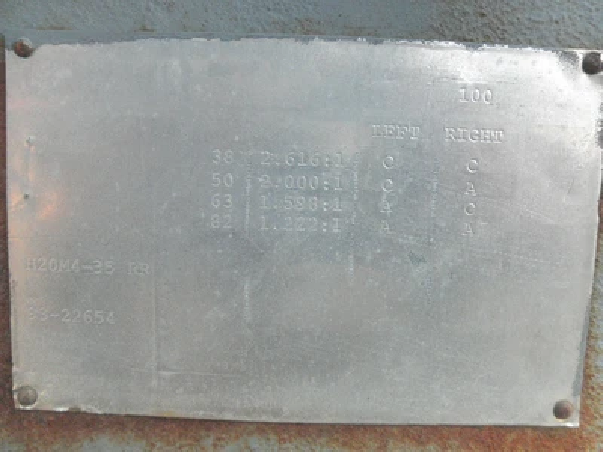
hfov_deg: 63.4
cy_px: 226
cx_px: 302
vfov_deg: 49.7
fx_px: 488
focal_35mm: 28
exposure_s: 1/30
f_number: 3
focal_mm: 5
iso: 125
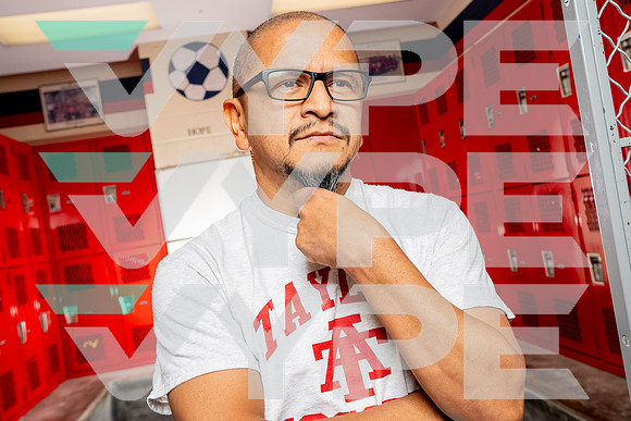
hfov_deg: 55.8
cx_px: 313
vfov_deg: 38.9
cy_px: 209
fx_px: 596
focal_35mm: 34
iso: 400
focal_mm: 31
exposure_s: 1/250
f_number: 7.1
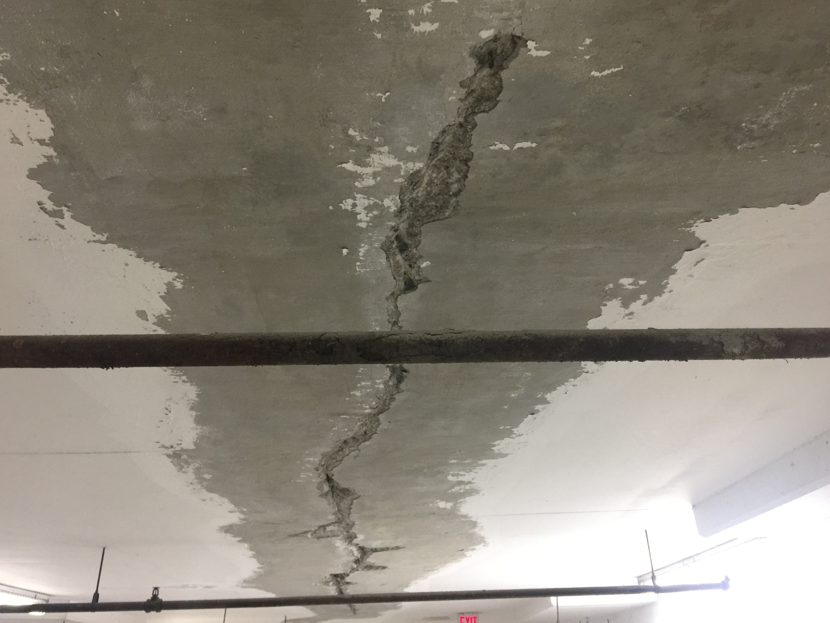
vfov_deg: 46.8
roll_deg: +0.4
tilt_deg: +29.2
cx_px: 423
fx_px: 719
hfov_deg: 60.0
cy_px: 301
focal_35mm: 30
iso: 100
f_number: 2.2
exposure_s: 1/15
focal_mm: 4.15
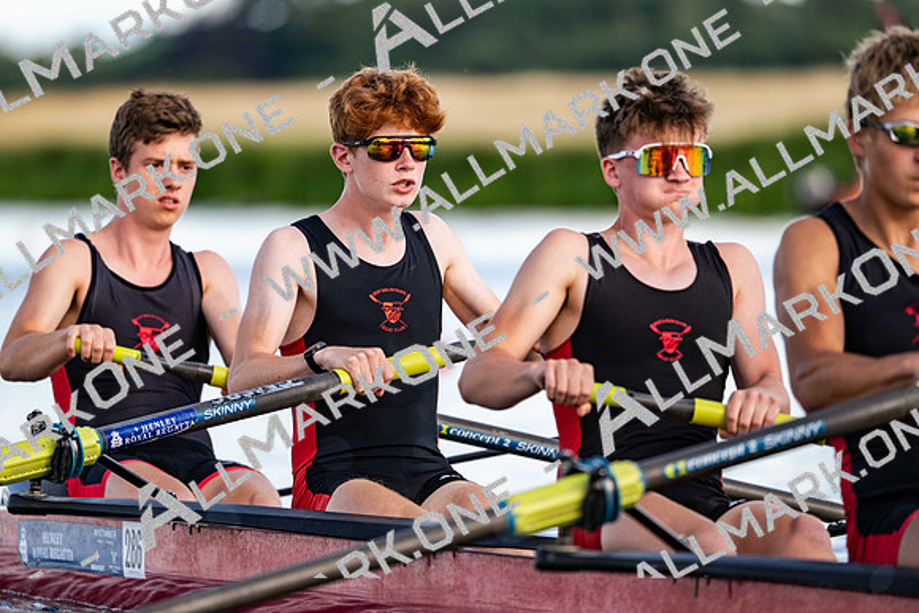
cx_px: 460
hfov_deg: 5.2
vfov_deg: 3.4
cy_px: 306
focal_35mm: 400
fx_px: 10213
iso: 800
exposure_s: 1/2500
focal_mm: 400
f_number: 4.5
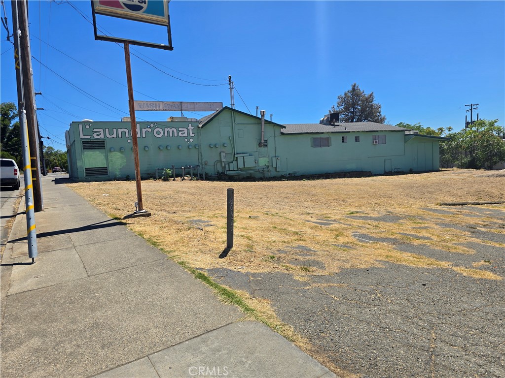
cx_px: 252
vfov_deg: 58.9
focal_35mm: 23
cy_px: 189
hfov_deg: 73.9
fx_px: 336
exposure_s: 1/994
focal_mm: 6.3
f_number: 1.7
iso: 12
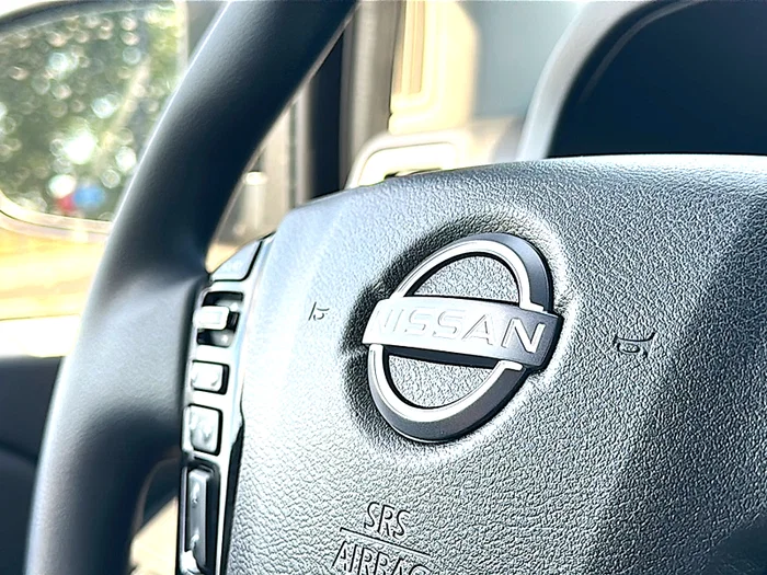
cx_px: 384
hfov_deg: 41.2
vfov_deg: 31.5
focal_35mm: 46
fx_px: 1019
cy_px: 288
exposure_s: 1/387
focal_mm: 6.86
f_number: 1.78
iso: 80
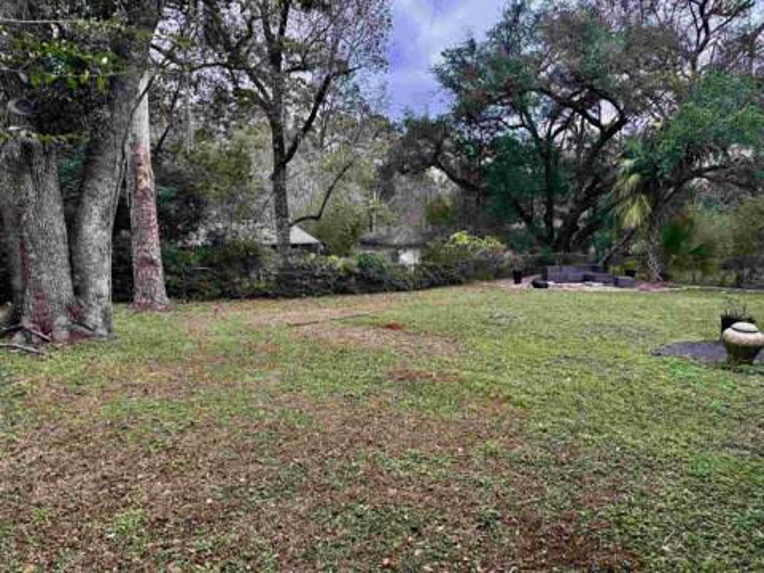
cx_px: 382
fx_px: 530
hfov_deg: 71.6
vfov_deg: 56.8
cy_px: 286
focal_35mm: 24
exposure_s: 1/521
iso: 80
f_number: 1.78
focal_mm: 6.86
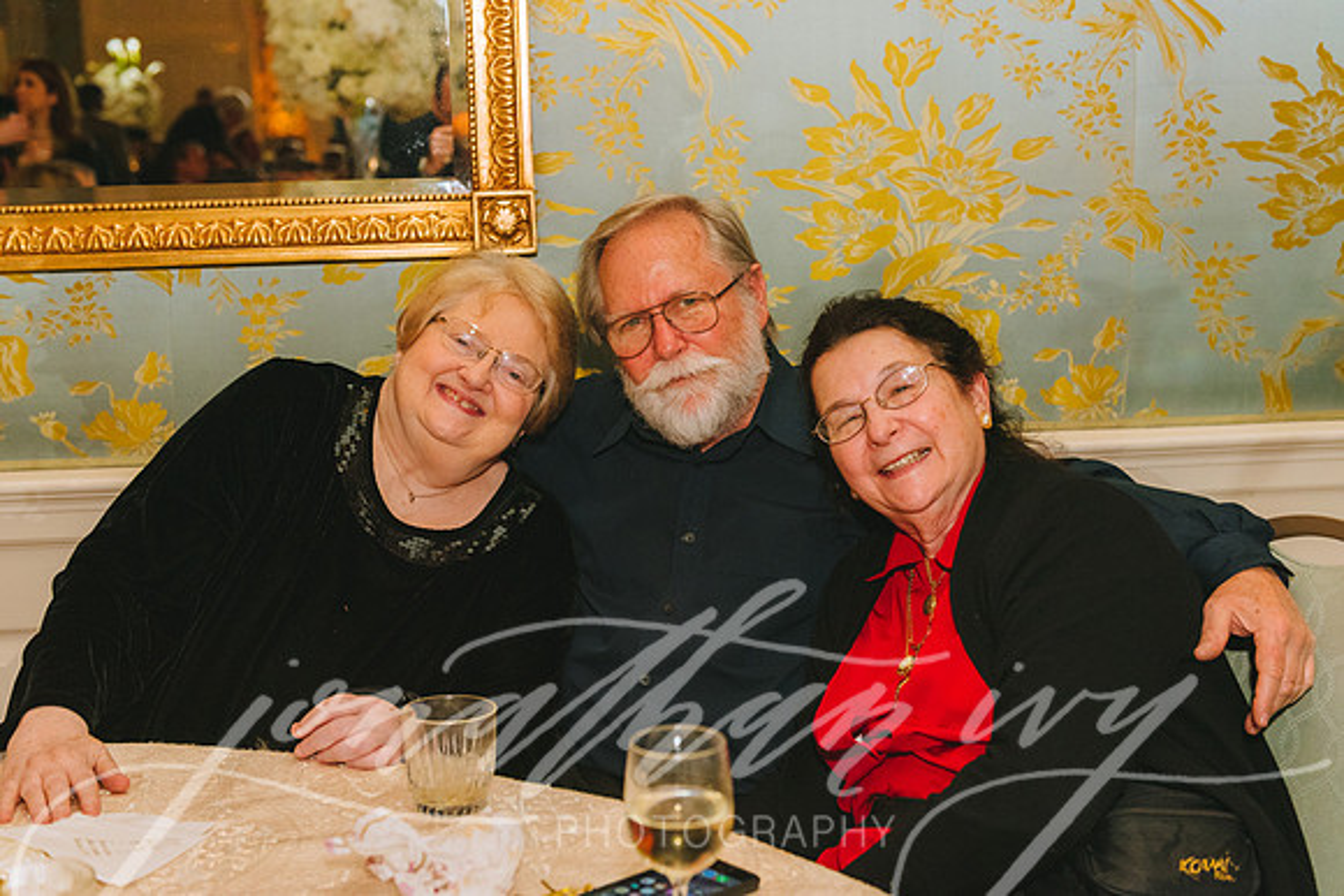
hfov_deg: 41.1
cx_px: 672
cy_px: 448
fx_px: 1792
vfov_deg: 28.1
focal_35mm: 48
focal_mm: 48
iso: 1600
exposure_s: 1/160
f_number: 4
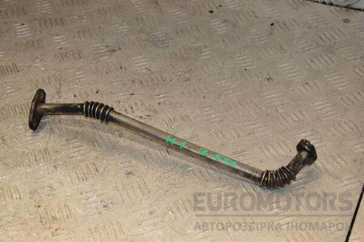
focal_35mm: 72
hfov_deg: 28.1
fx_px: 728
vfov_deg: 18.9
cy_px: 121
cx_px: 182
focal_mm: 48
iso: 800
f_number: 7.1
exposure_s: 1/200
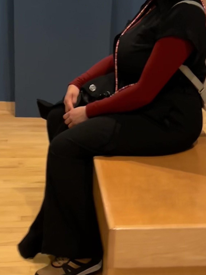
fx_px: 548
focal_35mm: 69
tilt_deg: -19.4
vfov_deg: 28.2
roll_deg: -1.5
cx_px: 139
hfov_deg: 21.2
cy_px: 127
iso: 500
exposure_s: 1/40
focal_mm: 5.7
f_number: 1.5
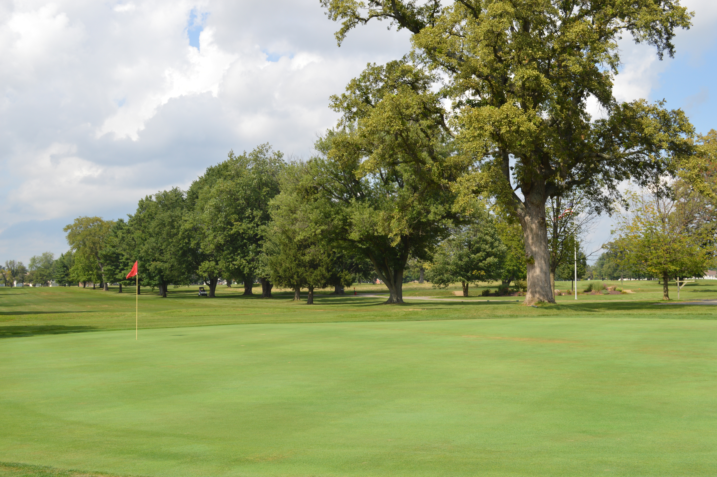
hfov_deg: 49.6
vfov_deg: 34.1
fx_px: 776
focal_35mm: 39
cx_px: 358
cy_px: 238
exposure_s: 1/200
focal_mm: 26
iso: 100
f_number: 9
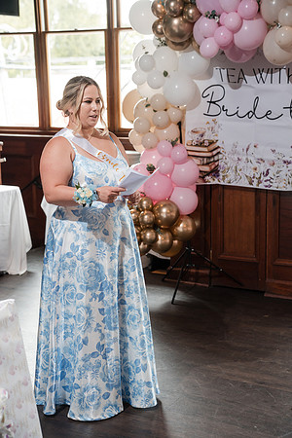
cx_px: 146
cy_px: 219
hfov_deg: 20.6
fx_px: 803
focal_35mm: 66
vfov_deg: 30.5
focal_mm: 66
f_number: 4
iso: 1000
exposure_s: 1/250
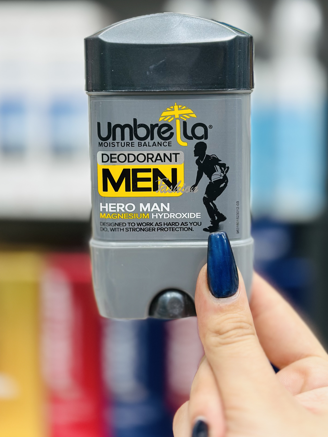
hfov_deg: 24.4
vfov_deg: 32.1
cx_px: 169
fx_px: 758
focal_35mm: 60
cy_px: 179
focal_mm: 6.86
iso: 125
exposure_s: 1/100
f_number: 1.78
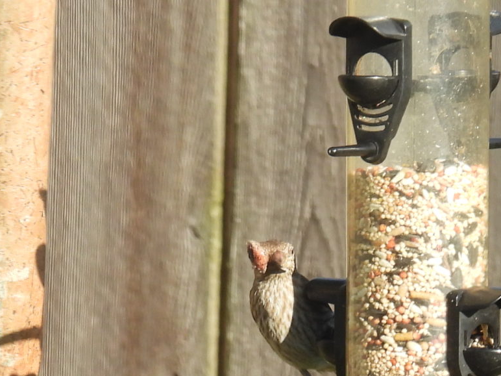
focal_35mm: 1326
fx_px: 19191
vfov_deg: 1.1
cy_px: 275
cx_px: 330
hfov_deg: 1.5
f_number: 5
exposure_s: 1/250
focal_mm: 71.4
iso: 125
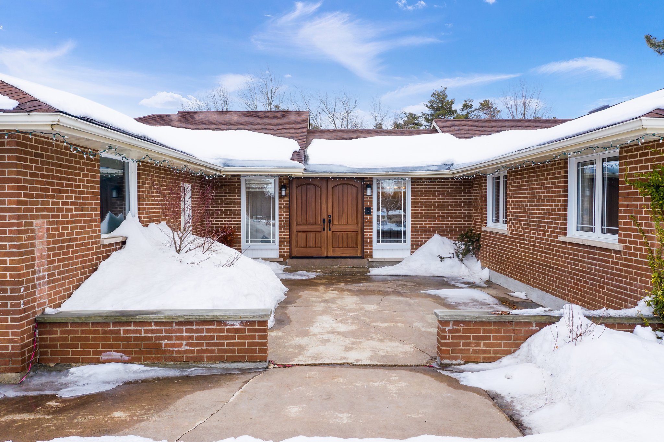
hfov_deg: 65.5
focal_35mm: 28
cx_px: 332
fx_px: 516
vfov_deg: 46.4
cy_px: 221
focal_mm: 10.26
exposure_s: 1/240
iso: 100
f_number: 5
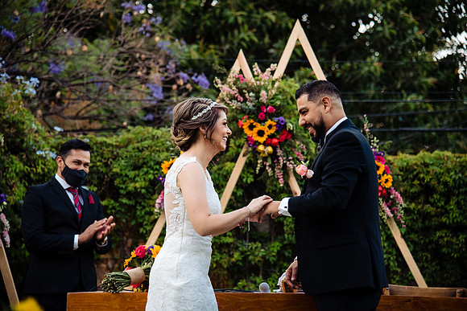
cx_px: 234
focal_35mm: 87
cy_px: 156
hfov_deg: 23.4
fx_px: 1127
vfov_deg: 15.7
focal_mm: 86
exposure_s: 1/250
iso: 800
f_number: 4.5
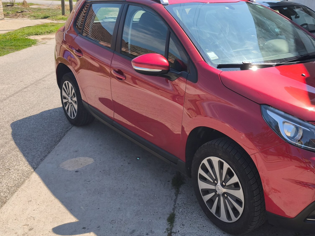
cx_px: 201
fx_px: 355
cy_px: 117
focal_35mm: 39
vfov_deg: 36.8
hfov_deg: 47.3
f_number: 1.6
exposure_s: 1/5106
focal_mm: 6.57
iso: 80
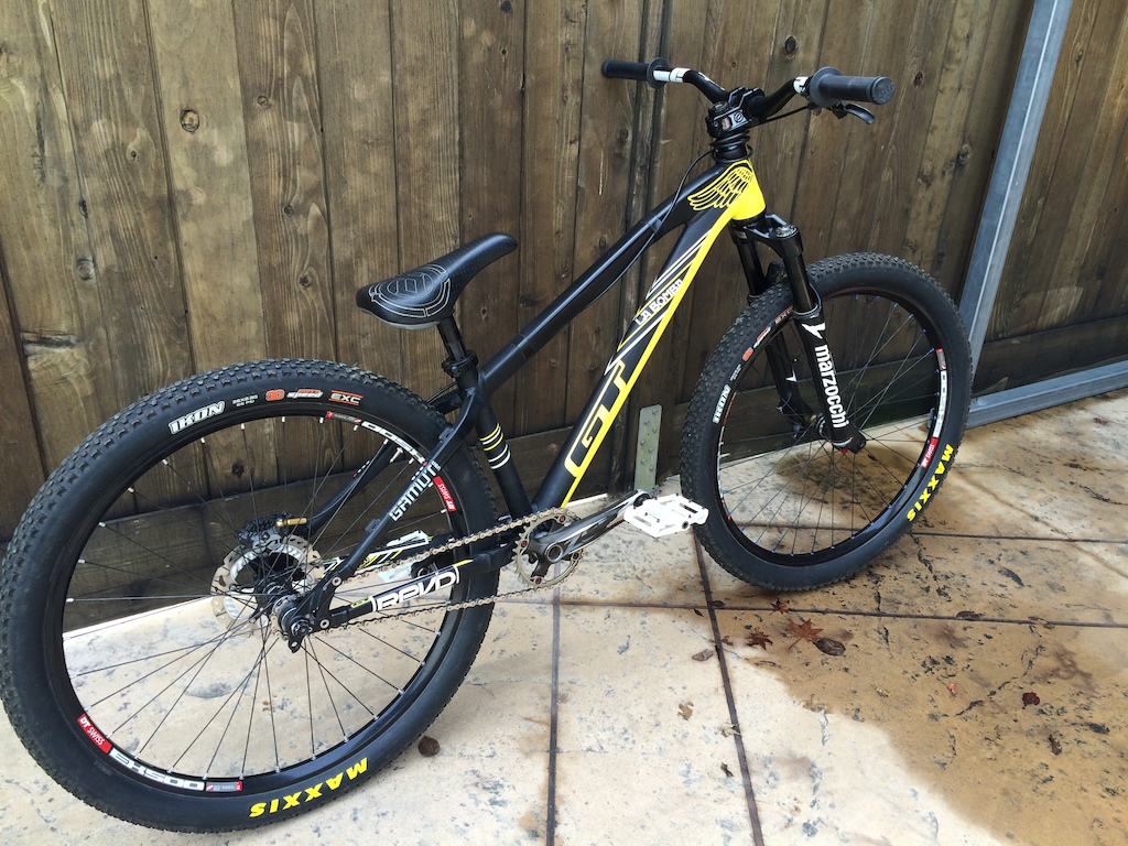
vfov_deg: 48.2
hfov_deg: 61.7
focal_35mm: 29
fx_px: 945
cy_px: 423
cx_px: 564
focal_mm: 4.15
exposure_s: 1/178
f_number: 2.2
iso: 32
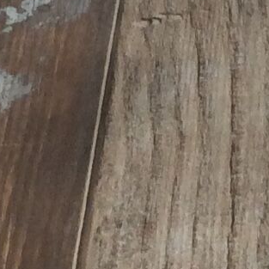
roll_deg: +3.4
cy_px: -633
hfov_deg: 7.2
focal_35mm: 234
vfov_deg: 6.6
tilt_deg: -20.8
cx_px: 517
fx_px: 2057
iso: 32
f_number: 2.4
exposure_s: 1/25
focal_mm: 3.3
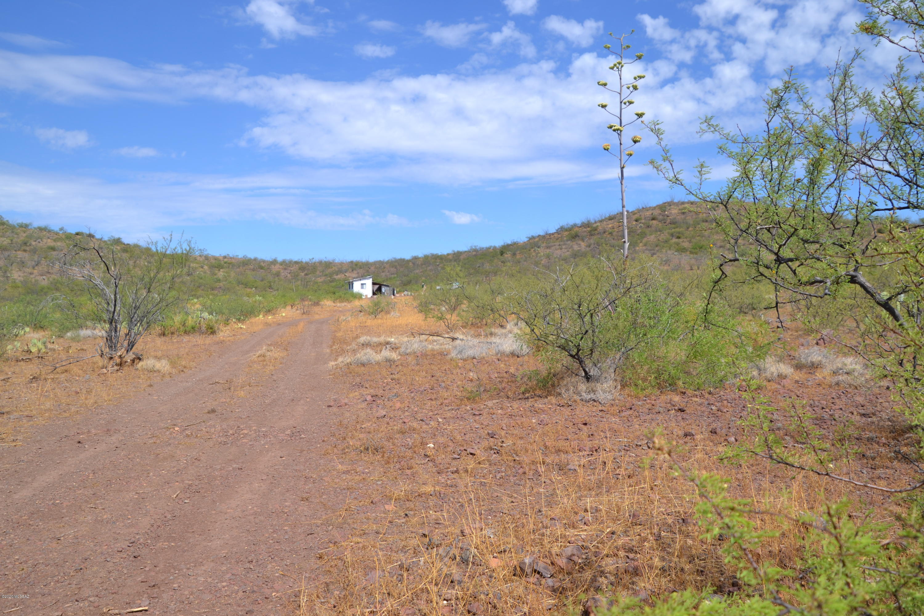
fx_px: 808
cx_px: 462
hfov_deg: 59.5
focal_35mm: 32
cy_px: 308
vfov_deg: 41.7
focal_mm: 21
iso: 100
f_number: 8
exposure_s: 1/250
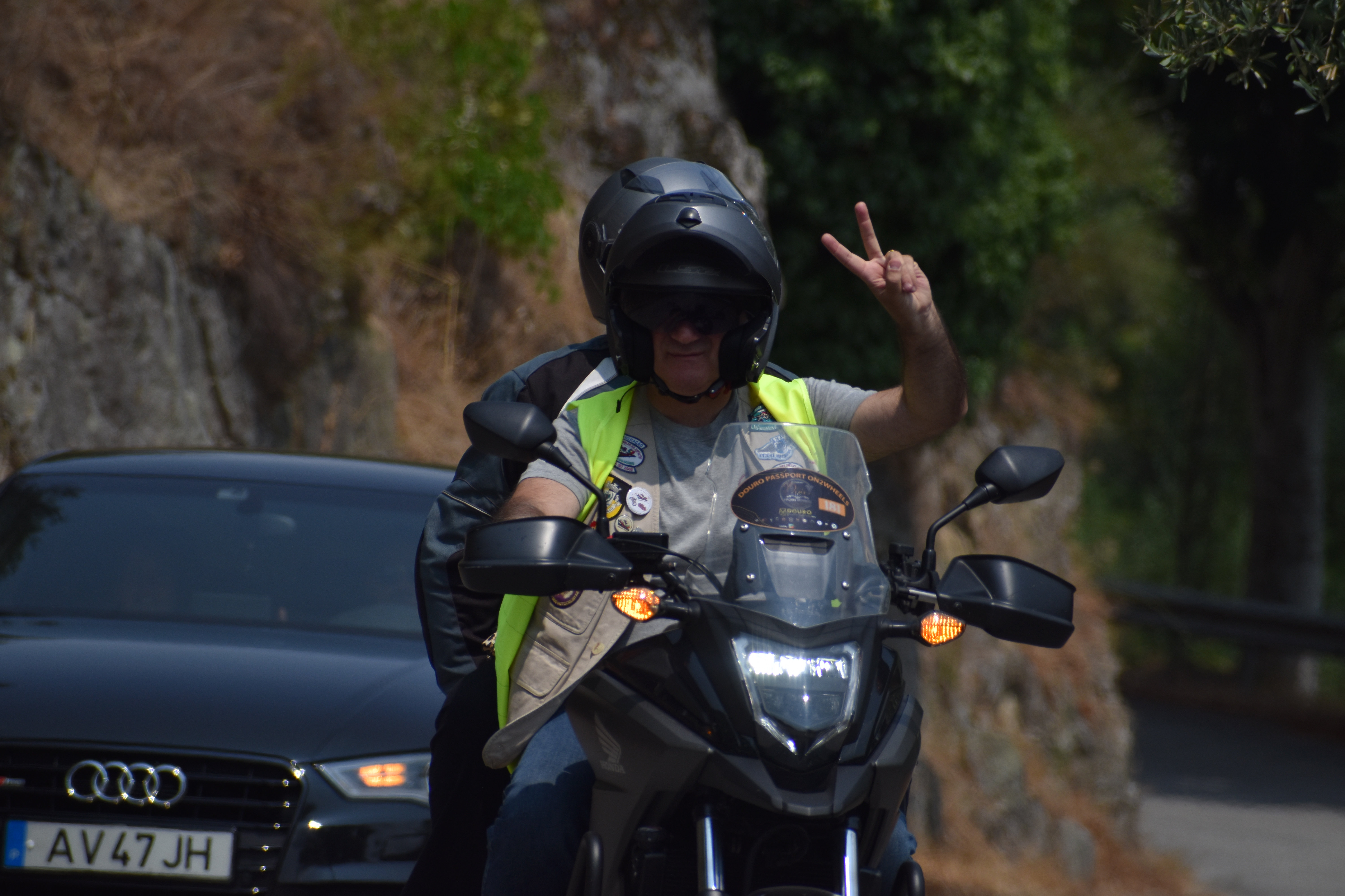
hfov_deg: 4.6
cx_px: 672
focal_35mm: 450
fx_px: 16811
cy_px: 448
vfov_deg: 3.1
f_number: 8
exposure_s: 1/2000
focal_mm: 300
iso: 200
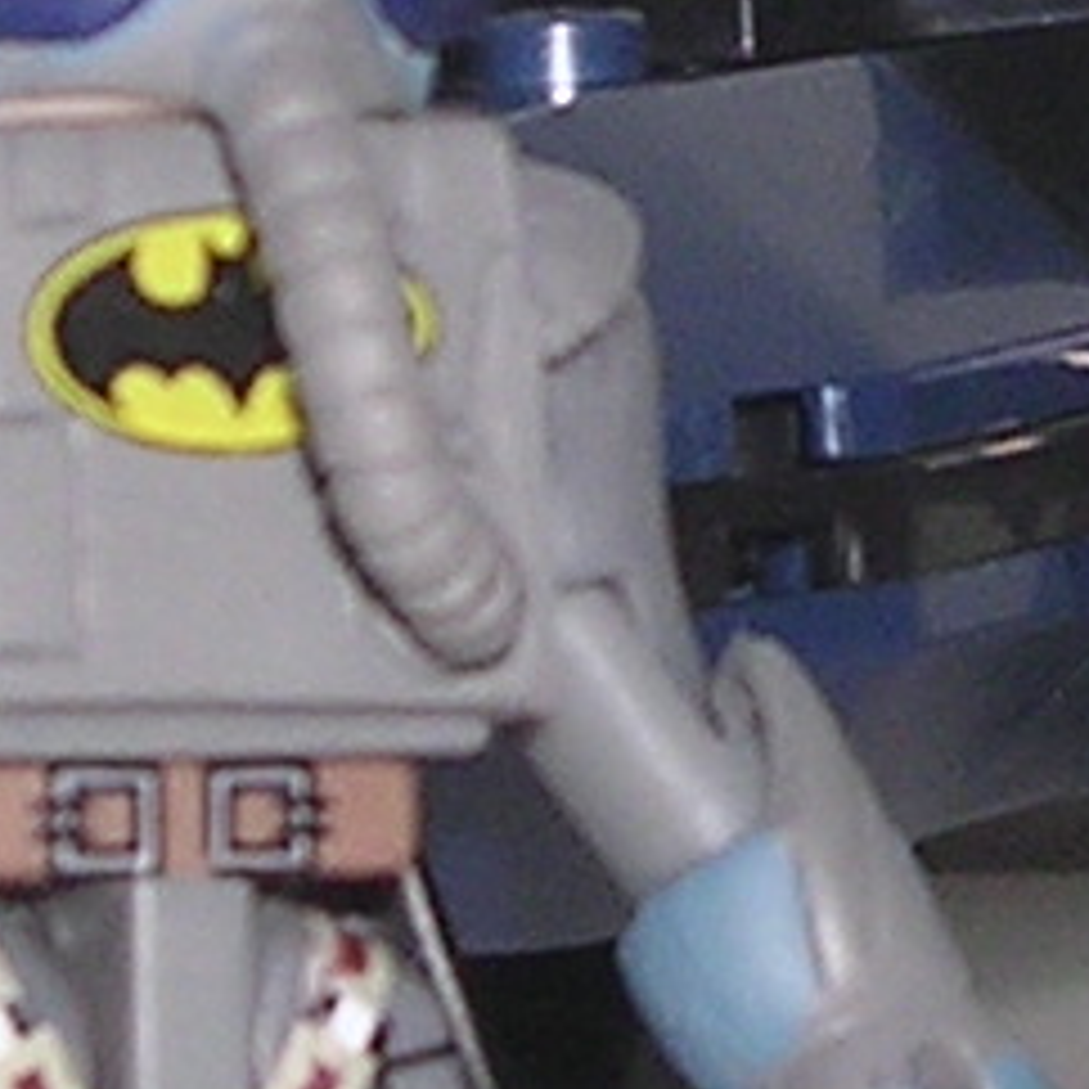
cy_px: 32
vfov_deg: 6.2
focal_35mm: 284
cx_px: 968
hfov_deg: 6.2
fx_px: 10108
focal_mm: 5.8
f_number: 2.8
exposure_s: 1/60.1
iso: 100
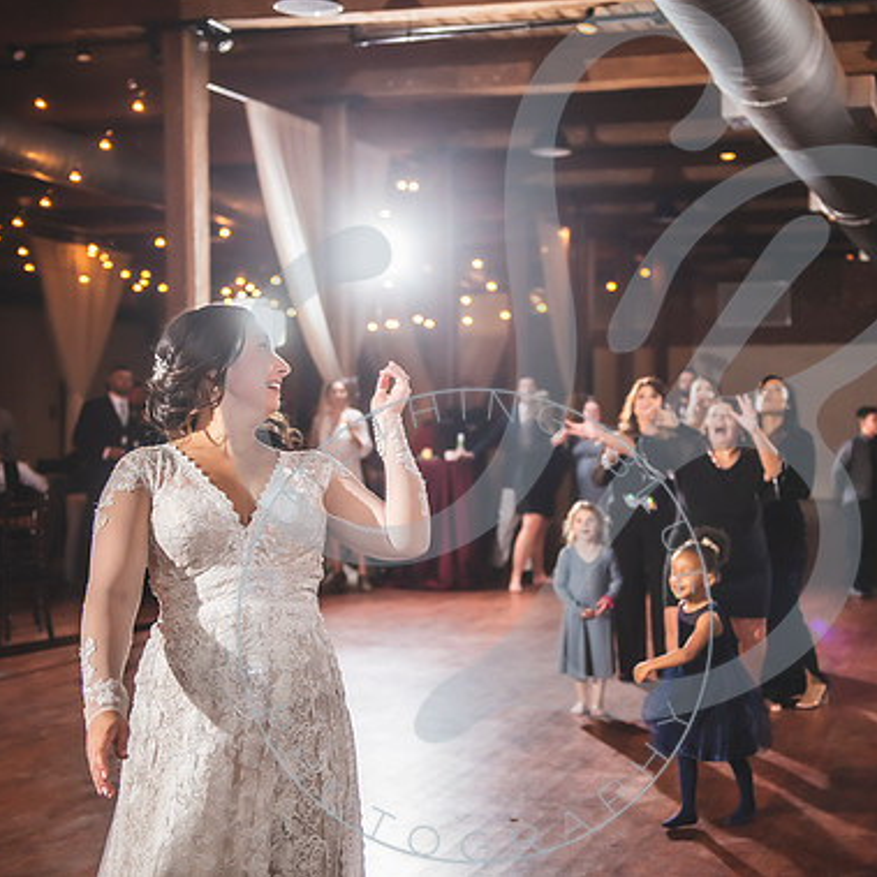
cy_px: 432
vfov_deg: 32.8
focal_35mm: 52
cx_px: 590
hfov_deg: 32.5
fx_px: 1490
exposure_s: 1/200
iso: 1000
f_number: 2.8
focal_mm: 40
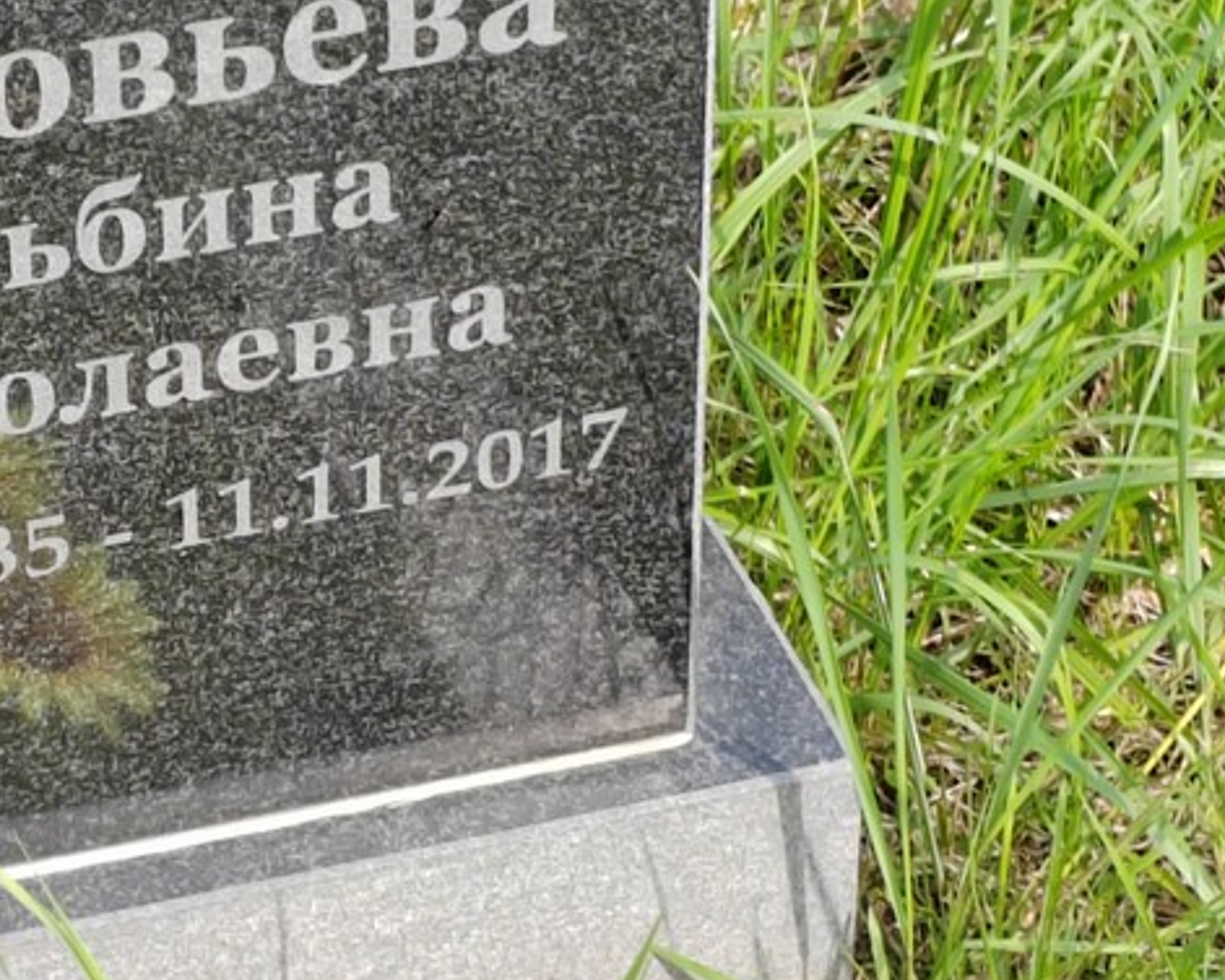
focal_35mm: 164
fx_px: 5947
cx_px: 221
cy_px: 359
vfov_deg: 9.4
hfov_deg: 11.7
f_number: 1.9
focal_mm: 5.52
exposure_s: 1/280
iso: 100
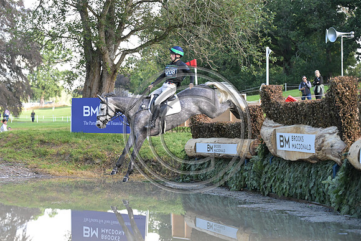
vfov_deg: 11.9
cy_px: 120
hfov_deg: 17.8
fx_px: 1153
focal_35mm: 115
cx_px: 180
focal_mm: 115
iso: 3200
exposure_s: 1/1250
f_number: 5
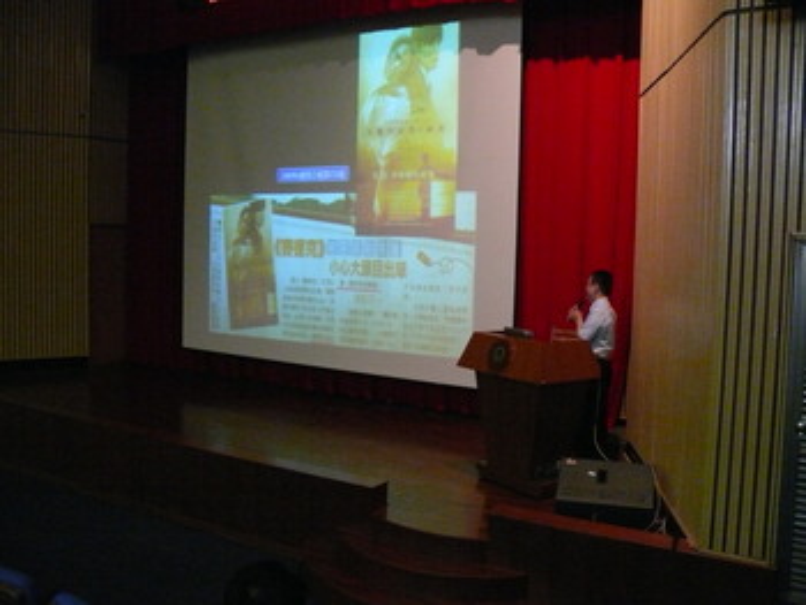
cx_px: 403
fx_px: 816
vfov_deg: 40.7
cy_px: 302
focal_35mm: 35
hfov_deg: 52.6
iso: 800
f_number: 2.8
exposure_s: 1/25
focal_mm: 7.4
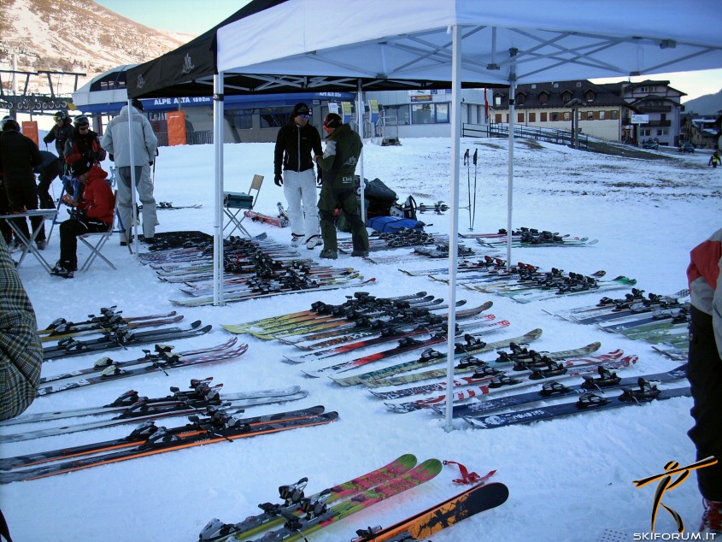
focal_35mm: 37
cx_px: 361
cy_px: 271
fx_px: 772
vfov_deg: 38.7
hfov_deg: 50.1
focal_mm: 6.2
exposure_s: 1/273
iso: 64
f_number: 2.8
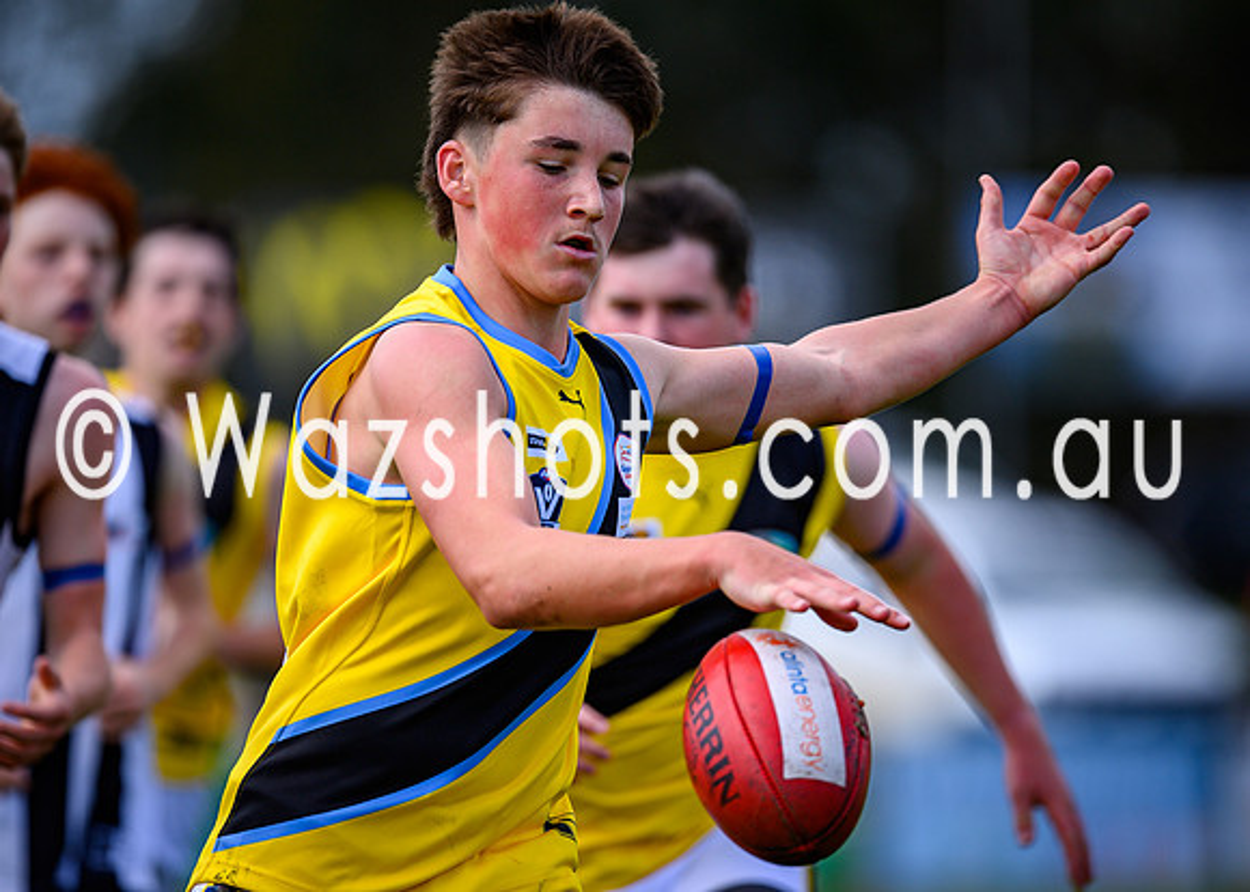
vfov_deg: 2.7
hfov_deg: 3.8
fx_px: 18898
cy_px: 443
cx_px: 581
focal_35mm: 532
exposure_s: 1/1600
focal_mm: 500
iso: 220
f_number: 4
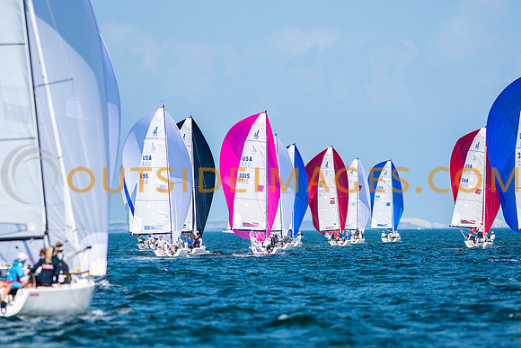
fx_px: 6602
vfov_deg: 3.0
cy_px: 174
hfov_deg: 4.5
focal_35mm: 456
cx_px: 260
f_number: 5
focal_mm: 300
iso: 200
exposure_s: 1/2500
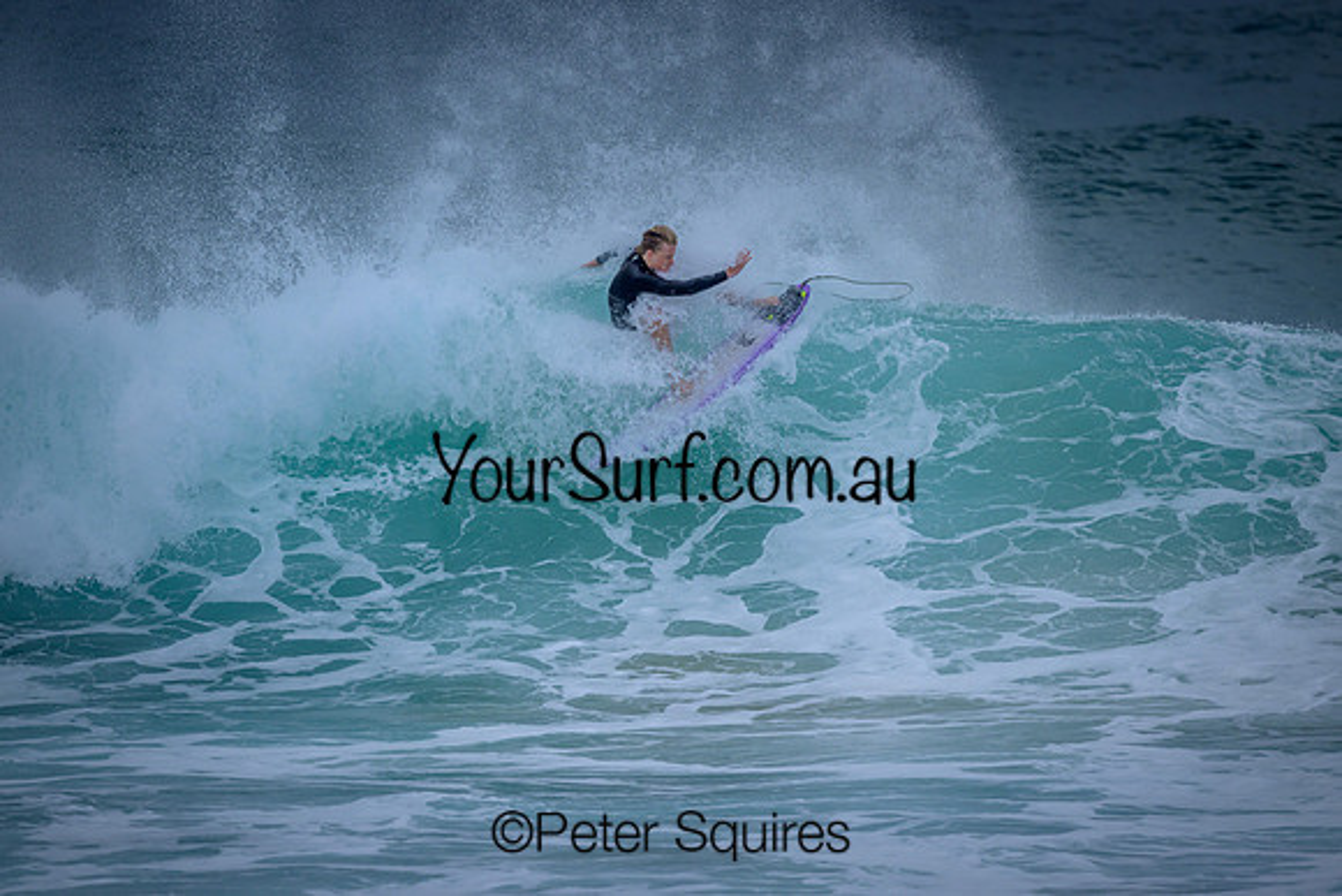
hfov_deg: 2.6
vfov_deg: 1.7
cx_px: 671
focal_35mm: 800
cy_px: 448
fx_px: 29828
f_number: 6.3
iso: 720
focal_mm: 800
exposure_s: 1/2000
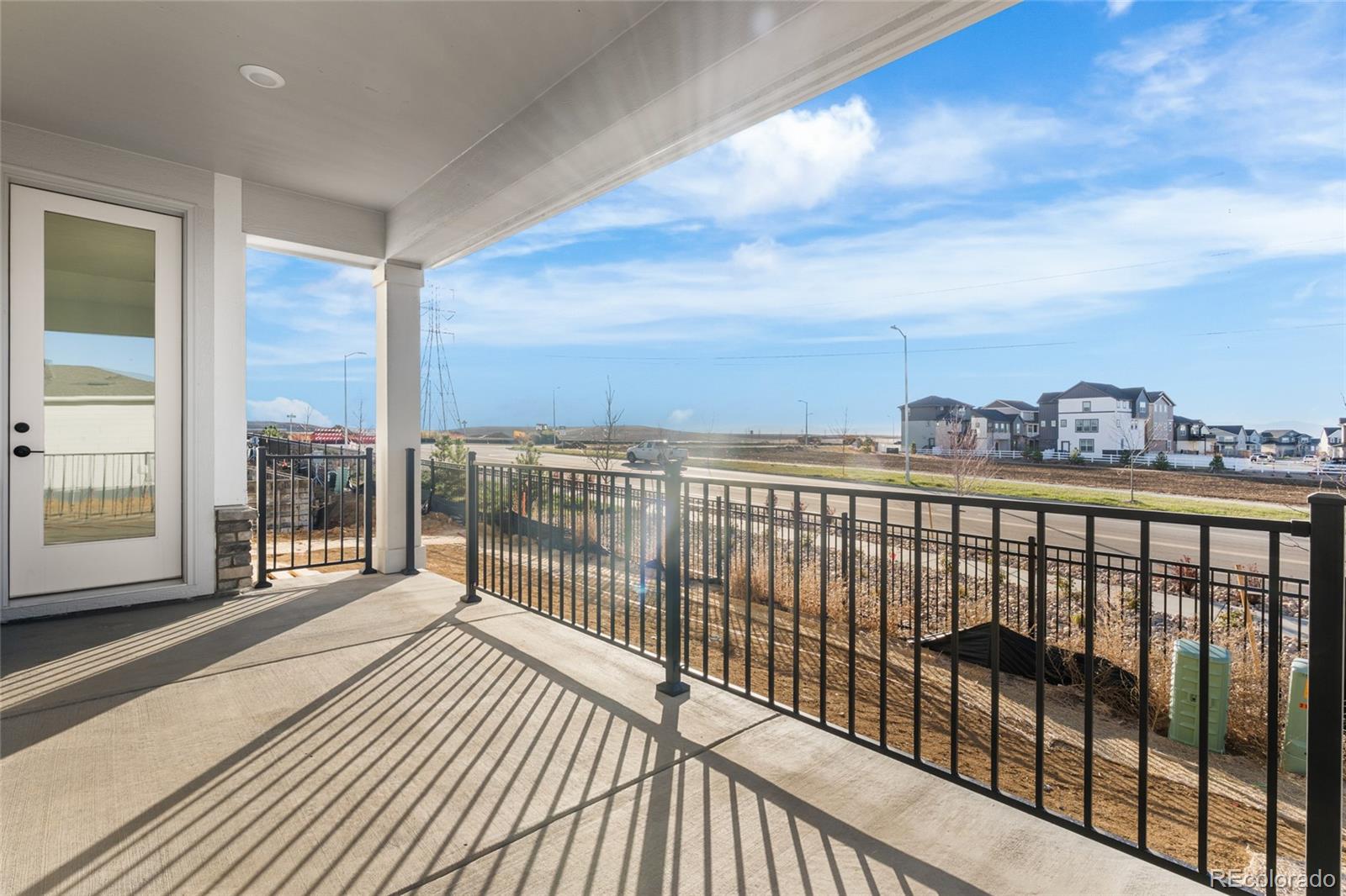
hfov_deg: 96.7
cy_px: 448
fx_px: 598
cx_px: 673
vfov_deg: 73.7
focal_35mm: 16
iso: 160
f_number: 16
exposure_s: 1/40
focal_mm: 16
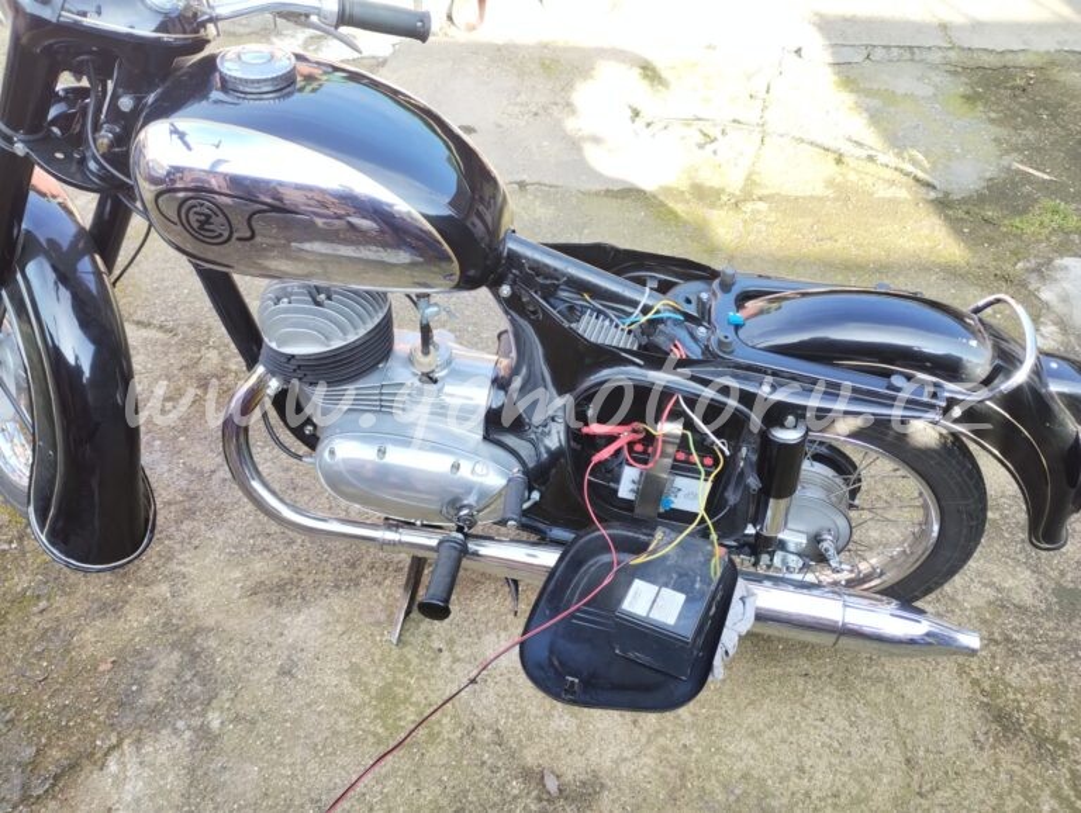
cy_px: 406
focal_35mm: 28
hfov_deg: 63.4
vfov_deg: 49.8
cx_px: 540
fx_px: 875
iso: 150
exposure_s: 1/100
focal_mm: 4.27
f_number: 1.8
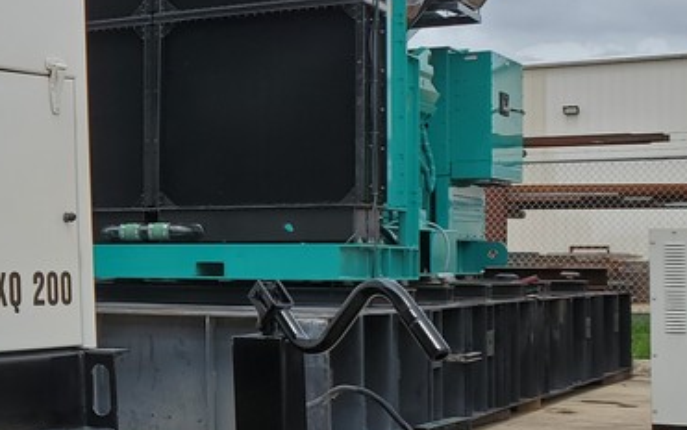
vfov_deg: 17.2
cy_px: 213
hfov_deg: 23.6
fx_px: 1423
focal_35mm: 76
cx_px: -233
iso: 50
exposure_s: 1/1163
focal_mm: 4.3
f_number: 2.4
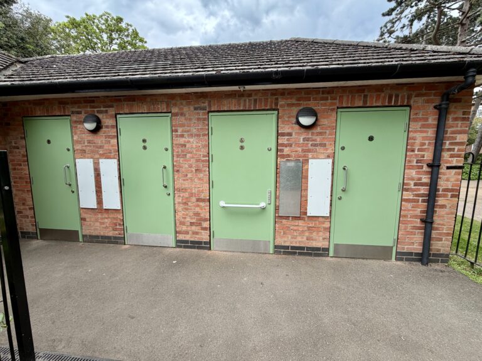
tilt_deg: -7.2
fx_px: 195
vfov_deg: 85.7
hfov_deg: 102.1
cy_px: 180
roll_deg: +1.2
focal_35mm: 14
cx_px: 241
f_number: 2.2
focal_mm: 2.22
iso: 64
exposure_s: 1/416
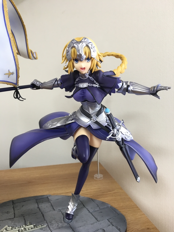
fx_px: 194
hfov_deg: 48.2
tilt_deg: -1.4
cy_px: 116
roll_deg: +2.5
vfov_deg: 61.7
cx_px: 87
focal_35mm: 29
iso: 32
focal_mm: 4.15
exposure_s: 1/15
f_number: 2.2
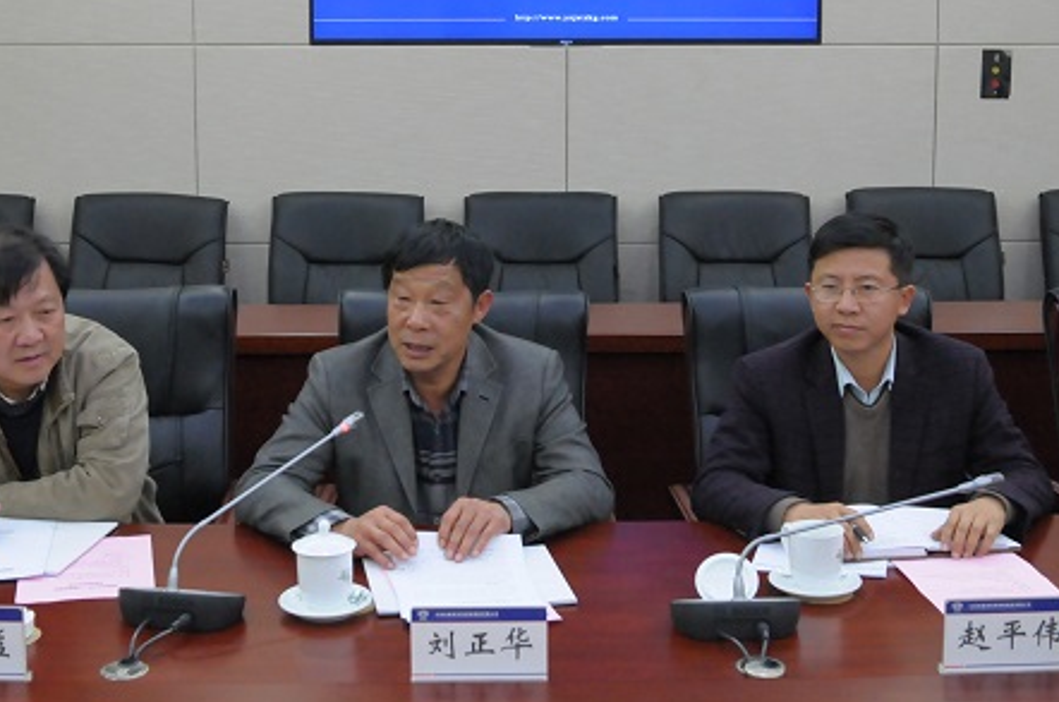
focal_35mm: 57
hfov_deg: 35.1
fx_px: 1674
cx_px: 508
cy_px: 161
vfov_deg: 23.4
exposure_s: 1/100
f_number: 5
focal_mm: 24
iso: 2500
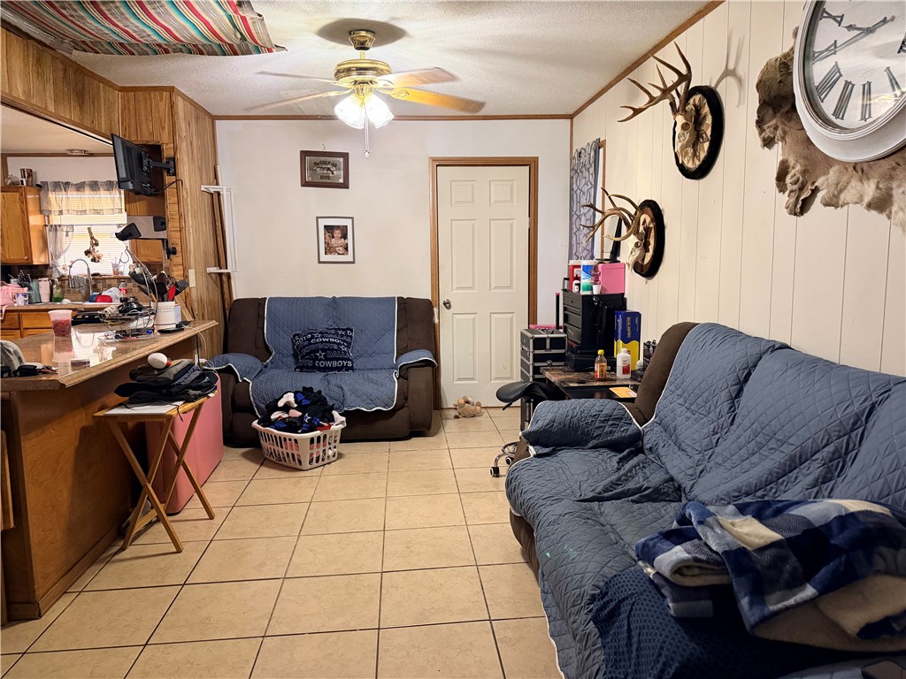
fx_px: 628
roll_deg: +1.1
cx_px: 453
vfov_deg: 56.8
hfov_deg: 71.6
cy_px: 340
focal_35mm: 24
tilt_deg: -6.0
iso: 400
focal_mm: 6.76
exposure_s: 1/60
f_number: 1.78
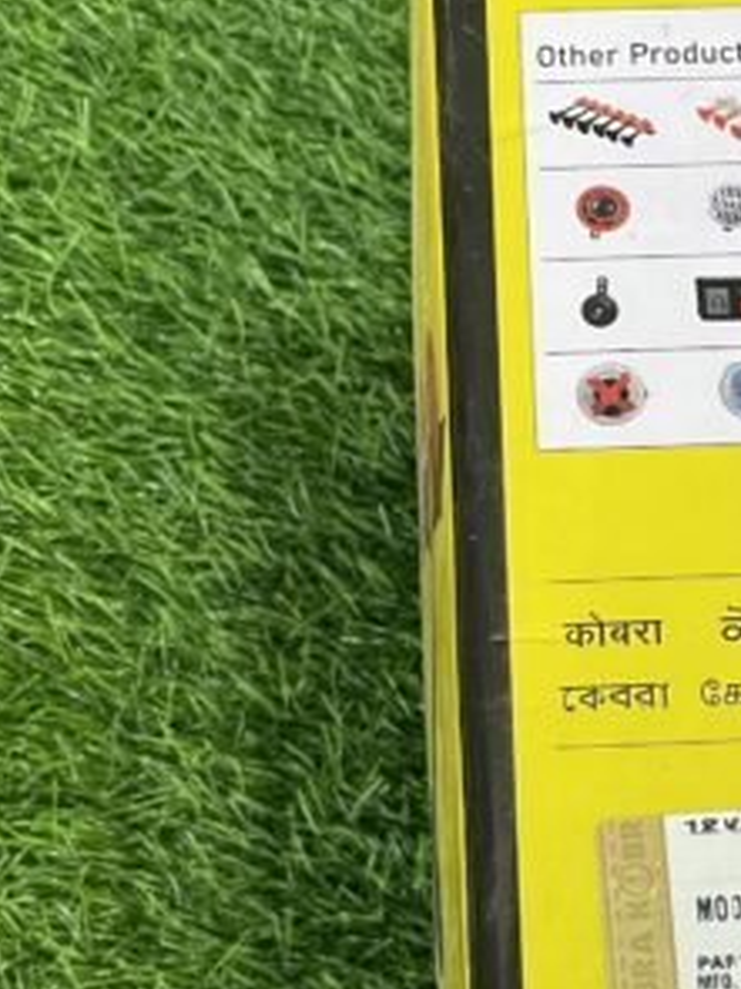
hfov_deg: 10.4
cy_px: 513
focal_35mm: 141
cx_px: 768
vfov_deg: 14.0
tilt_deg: -62.7
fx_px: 4027
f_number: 2
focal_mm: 6
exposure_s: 1/100
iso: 125
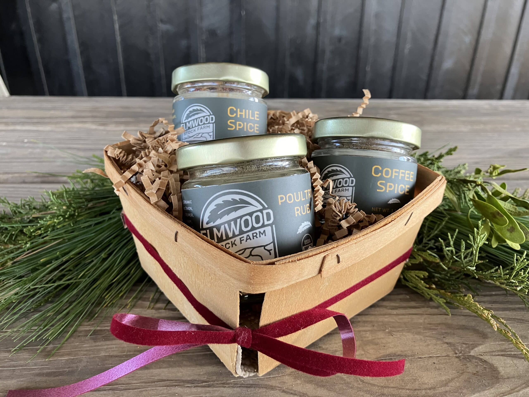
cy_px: 198
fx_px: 428
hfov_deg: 63.4
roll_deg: +0.5
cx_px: 264
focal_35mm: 28
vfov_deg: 49.7
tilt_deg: -28.2
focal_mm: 3.99
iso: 80
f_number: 1.8
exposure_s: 1/87
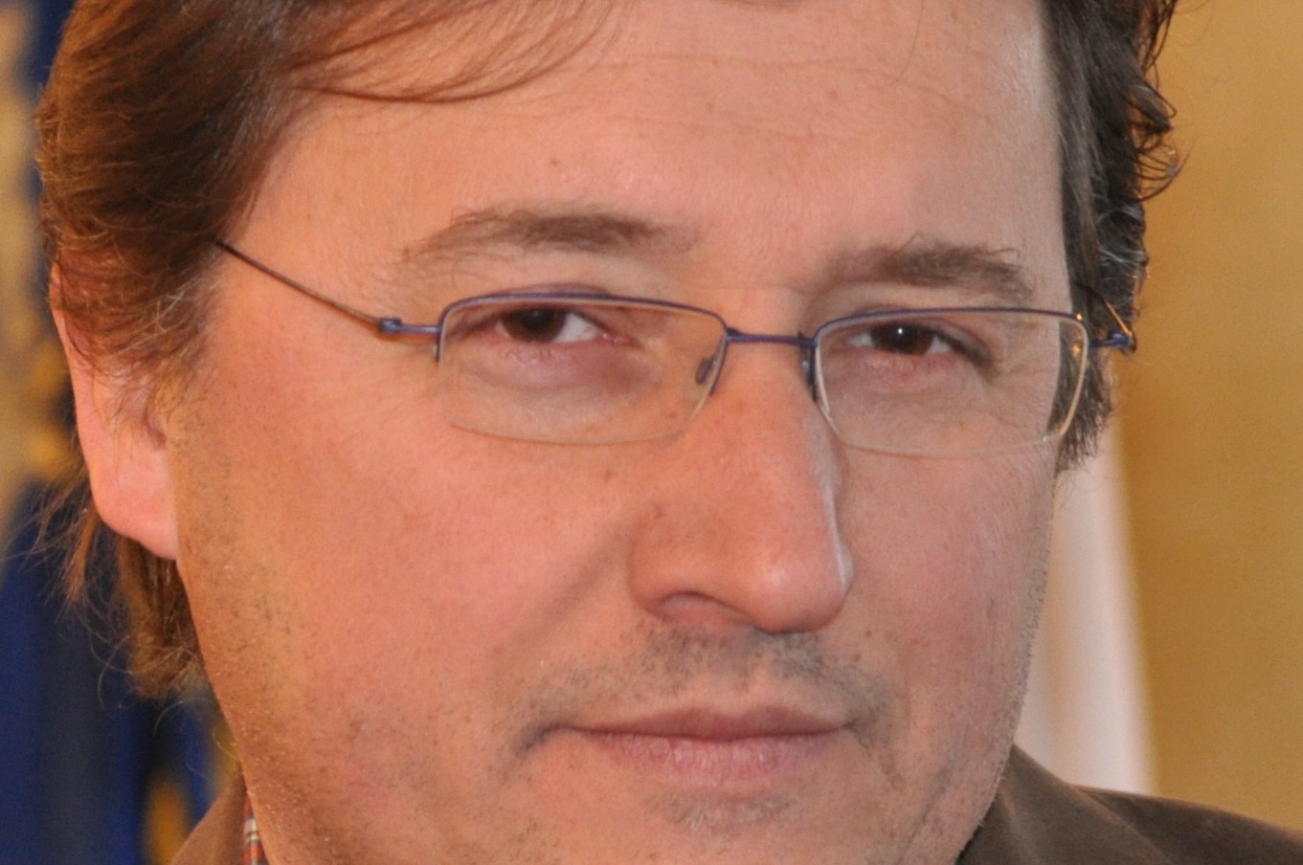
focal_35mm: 82
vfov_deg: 16.5
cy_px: 432
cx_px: 652
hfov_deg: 24.6
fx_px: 2982
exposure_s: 1/30
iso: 800
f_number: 4
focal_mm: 55
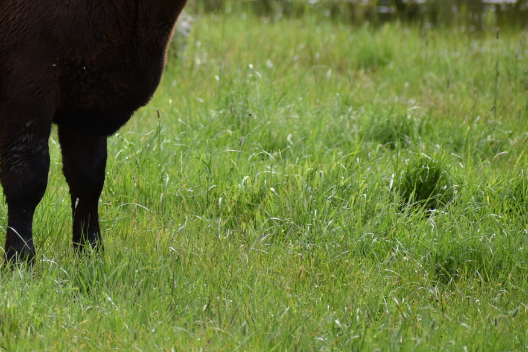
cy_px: 77
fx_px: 10587
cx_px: 75
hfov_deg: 2.9
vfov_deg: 1.9
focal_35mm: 722
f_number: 6
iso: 200
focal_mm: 260
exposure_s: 1/500
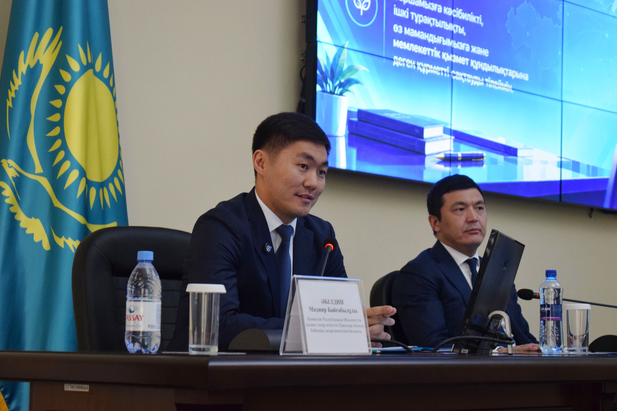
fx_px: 1414
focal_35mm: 82
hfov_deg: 24.6
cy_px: 206
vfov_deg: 16.6
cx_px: 308
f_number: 5.6
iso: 2000
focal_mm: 55
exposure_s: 1/60
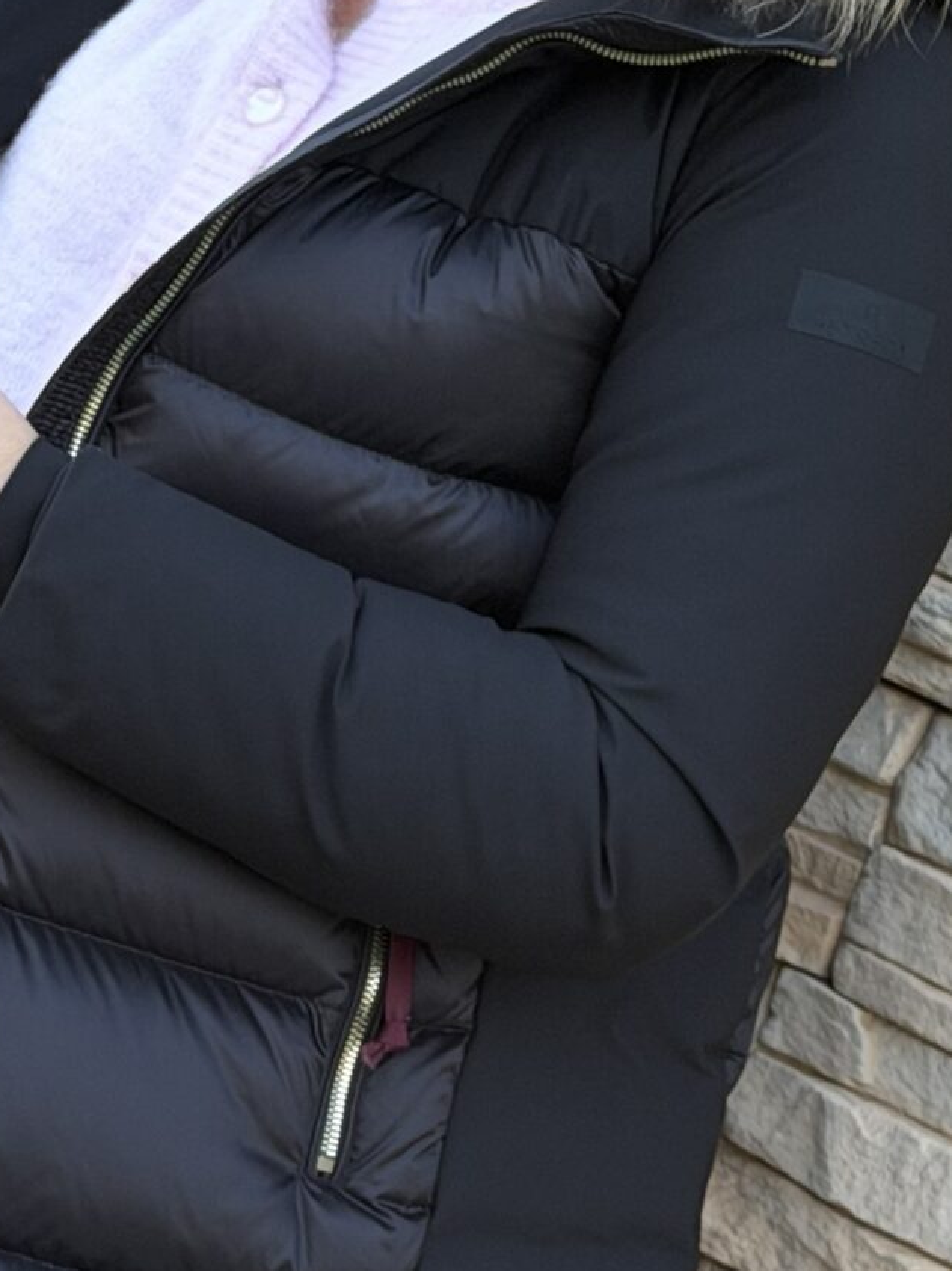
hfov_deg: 10.1
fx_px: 5356
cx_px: 247
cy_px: 681
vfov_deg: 13.5
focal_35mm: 146
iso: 64
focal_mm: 6.76
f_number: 1.78
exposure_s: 1/322
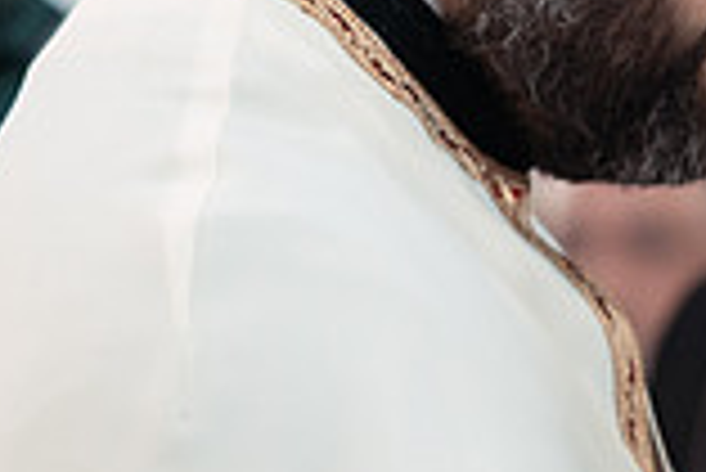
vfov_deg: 3.7
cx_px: 1031
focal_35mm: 366
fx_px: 7184
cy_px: 797
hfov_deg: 5.6
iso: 1600
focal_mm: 85
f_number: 2.2
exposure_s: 1/320
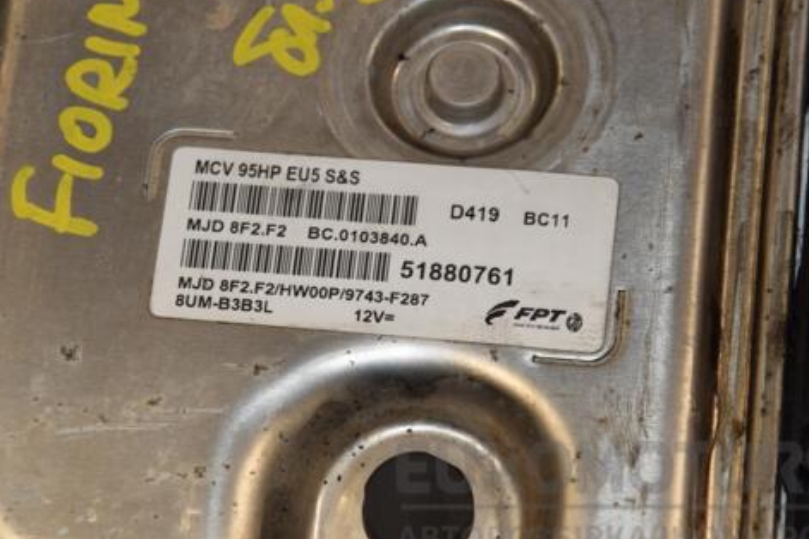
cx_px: 364
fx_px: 4508
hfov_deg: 10.3
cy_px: 239
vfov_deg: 6.8
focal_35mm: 201
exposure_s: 1/200
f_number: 9
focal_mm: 105
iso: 800
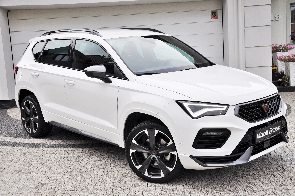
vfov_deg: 29.8
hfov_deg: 43.7
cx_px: 148
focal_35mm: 45
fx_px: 368
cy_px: 98
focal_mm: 30
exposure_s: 1/160
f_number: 6.3
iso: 250
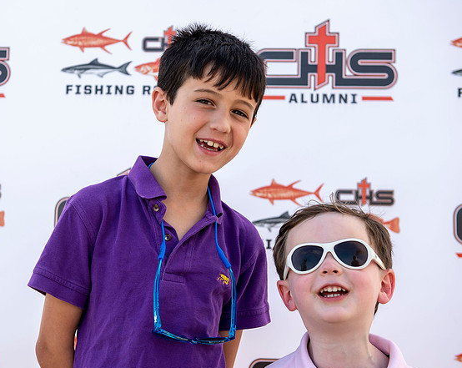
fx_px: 955
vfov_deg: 21.8
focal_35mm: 70
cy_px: 190
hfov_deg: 27.1
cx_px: 180
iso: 50
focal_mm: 55
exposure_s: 1/160
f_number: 5
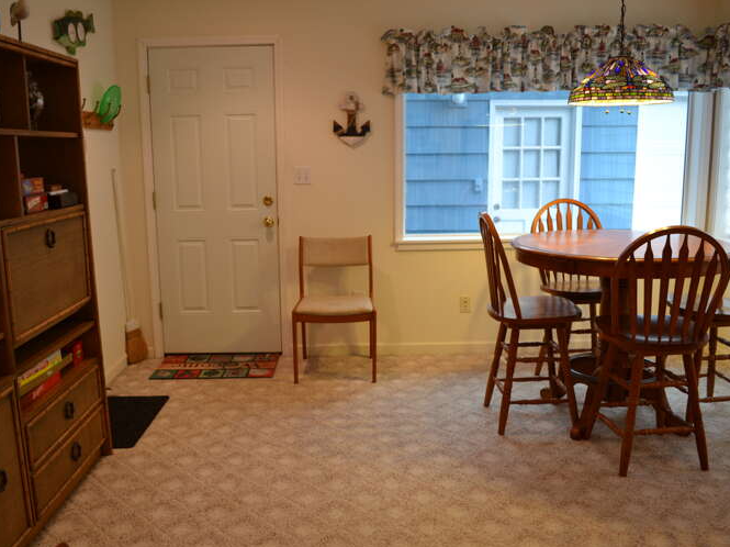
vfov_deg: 46.8
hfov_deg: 60.0
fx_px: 632
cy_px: 271
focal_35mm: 30
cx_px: 346
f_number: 3.5
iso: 400
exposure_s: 1/40
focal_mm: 18
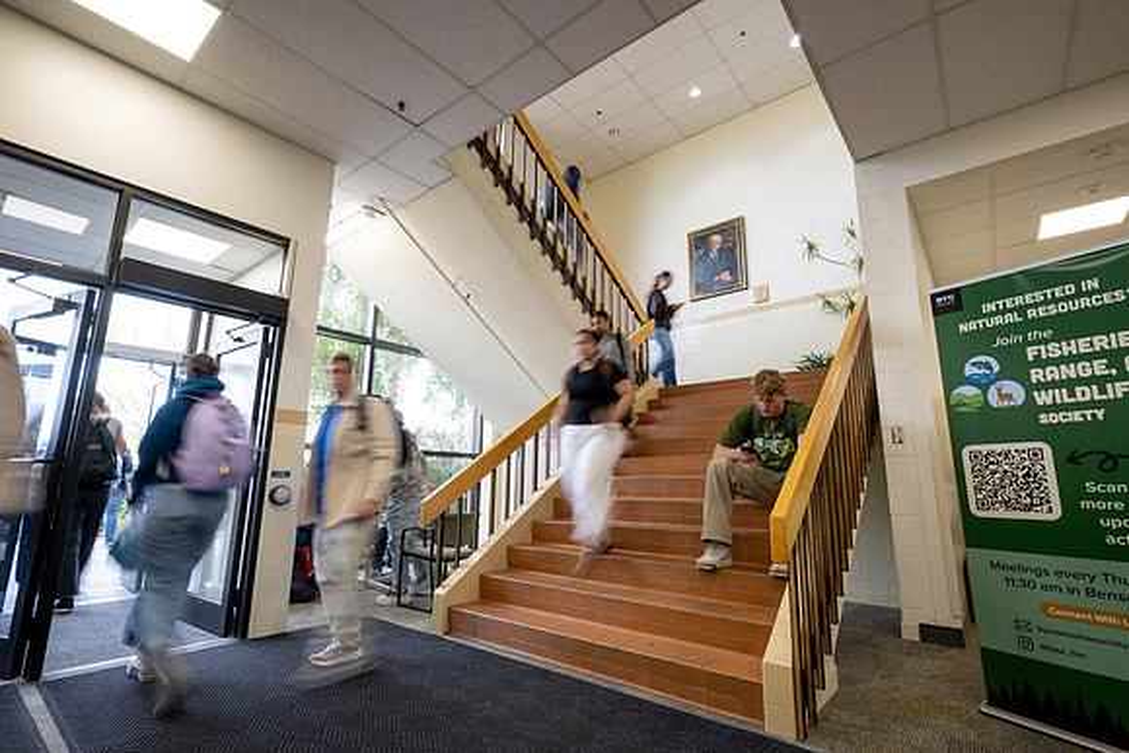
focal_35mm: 16
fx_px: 515
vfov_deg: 72.3
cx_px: 580
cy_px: 376
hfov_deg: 95.2
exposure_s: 1/6
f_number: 7.1
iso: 100
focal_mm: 16
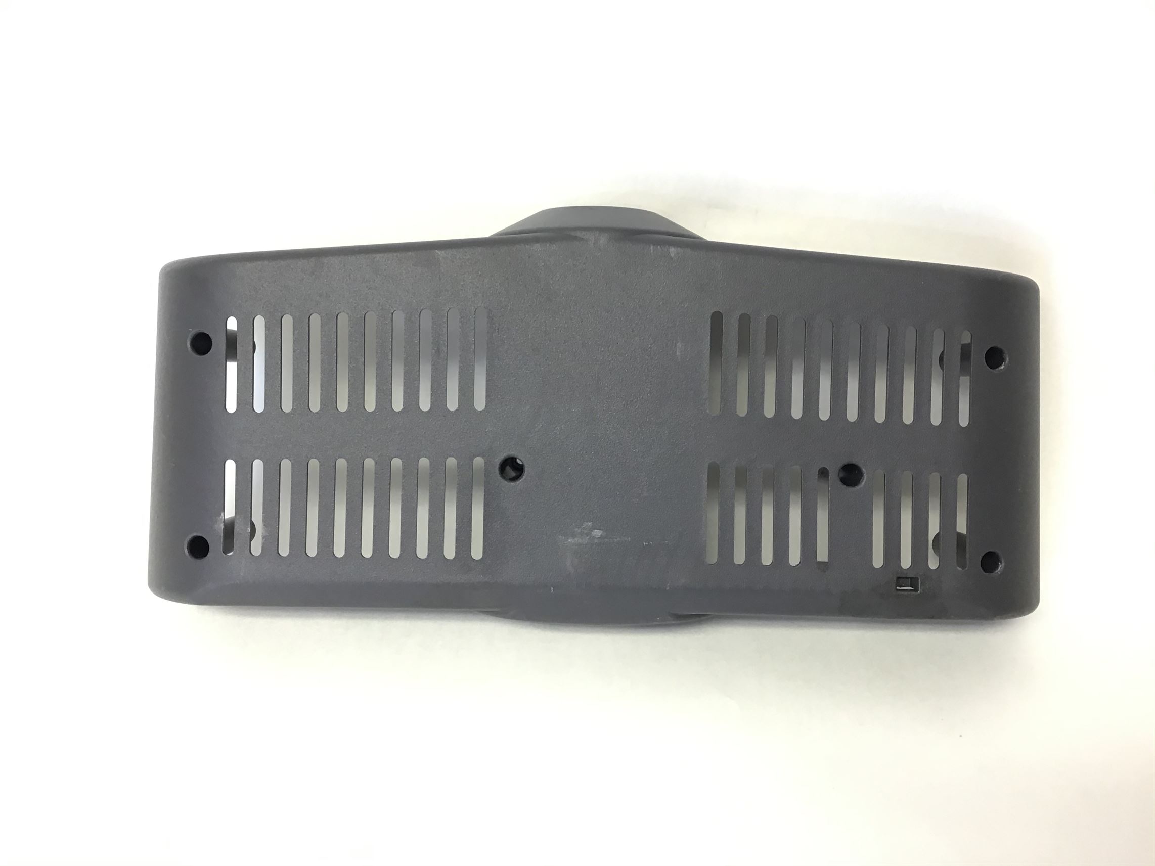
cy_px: 433
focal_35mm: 31
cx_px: 578
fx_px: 1034
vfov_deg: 45.4
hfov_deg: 58.4
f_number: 2.4
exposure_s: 1/33
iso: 80
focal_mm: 3.3
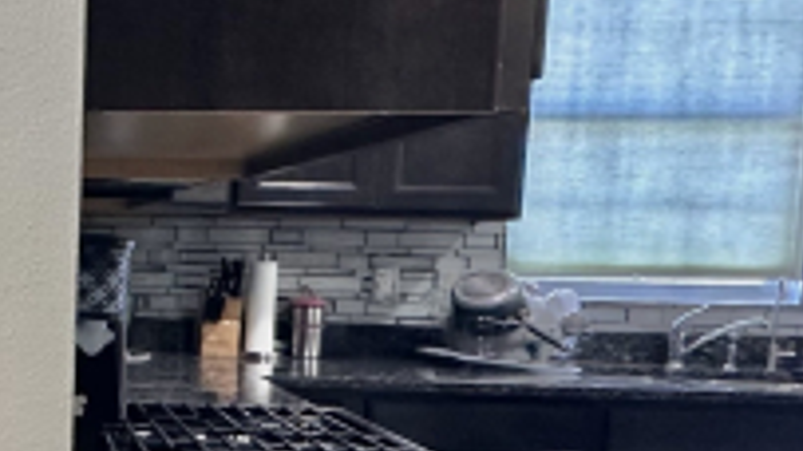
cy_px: 340
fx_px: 1064
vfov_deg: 23.7
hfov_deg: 34.8
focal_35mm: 50
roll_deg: -1.4
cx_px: -109
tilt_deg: -4.6
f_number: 2.2
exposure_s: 1/60
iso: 320
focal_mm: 2.22
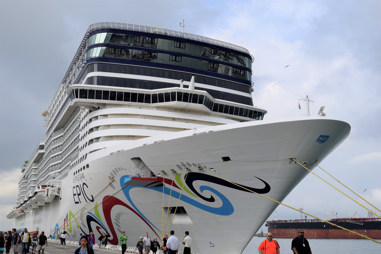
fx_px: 460
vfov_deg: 30.8
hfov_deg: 45.0
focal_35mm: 44
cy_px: 127
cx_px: 190
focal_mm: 29
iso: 200
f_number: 10
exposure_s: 1/400
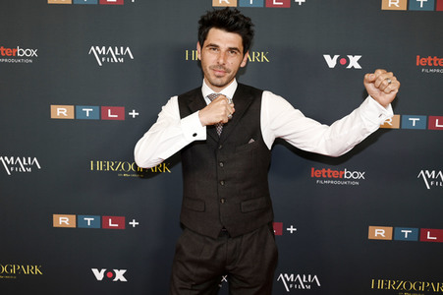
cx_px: 222
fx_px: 480
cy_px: 148
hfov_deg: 49.6
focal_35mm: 39
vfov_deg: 34.2
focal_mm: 39
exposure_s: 1/160
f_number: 6.3
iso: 800
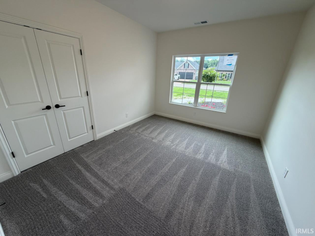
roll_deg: -2.2
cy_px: 118
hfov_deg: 102.1
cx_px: 158
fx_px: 127
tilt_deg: -19.7
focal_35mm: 14
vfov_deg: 85.7
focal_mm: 2.22
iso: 100
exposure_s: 1/120
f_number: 2.2
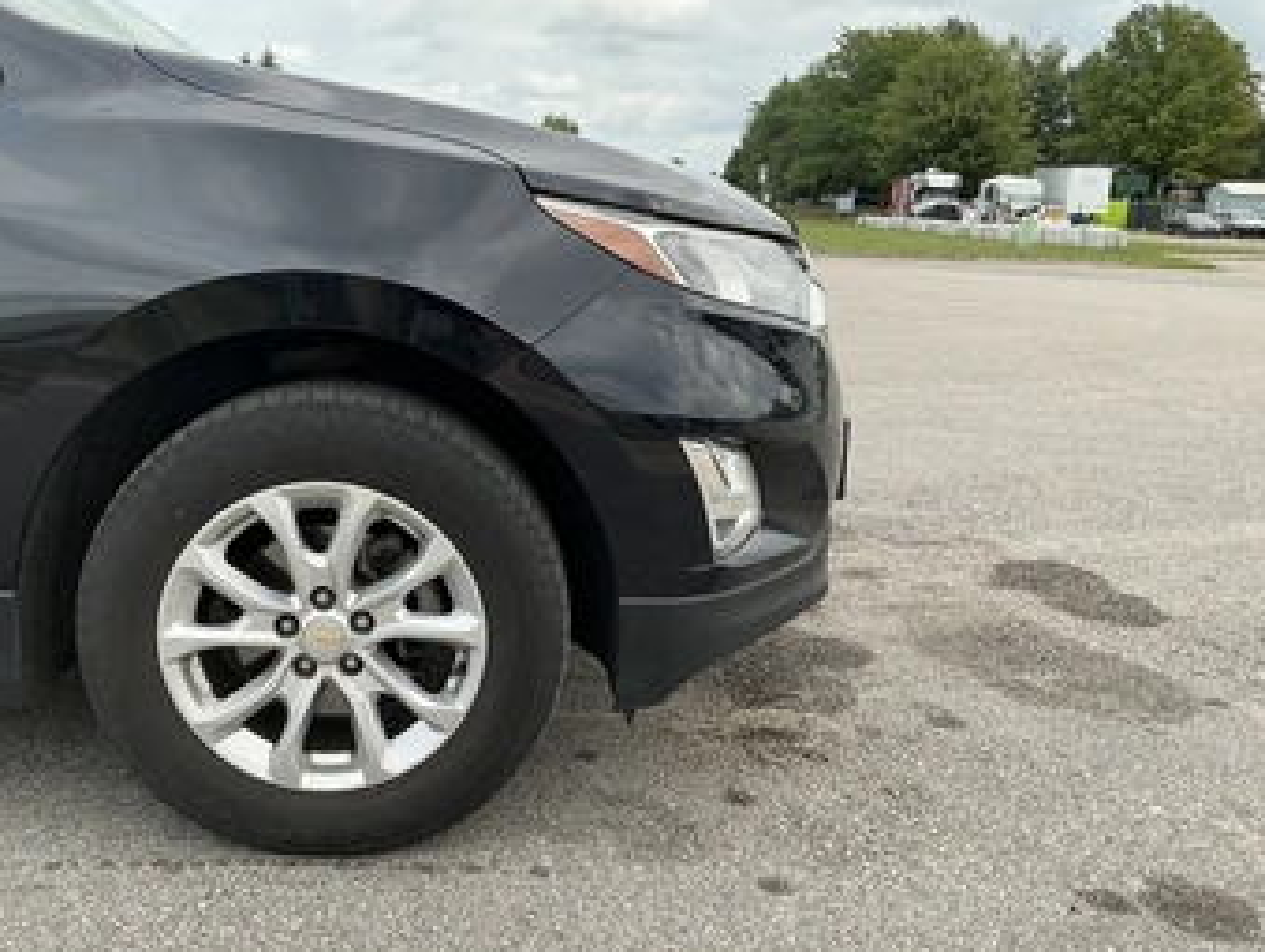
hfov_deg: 55.0
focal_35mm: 33
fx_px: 1207
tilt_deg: -10.0
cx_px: 530
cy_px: 463
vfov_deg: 43.0
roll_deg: -0.4
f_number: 1.8
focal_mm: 3
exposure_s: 1/962
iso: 25
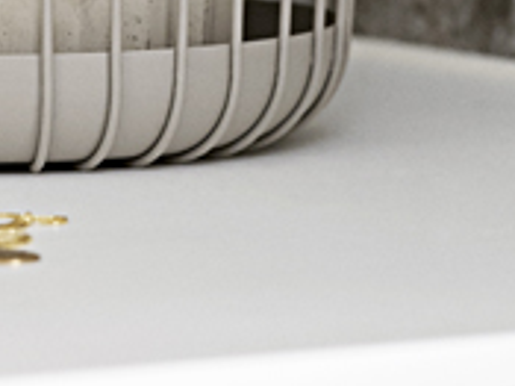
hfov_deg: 3.9
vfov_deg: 2.9
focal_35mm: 509
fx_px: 7567
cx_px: 230
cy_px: -410
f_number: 4
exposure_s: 1/25
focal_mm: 110
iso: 400
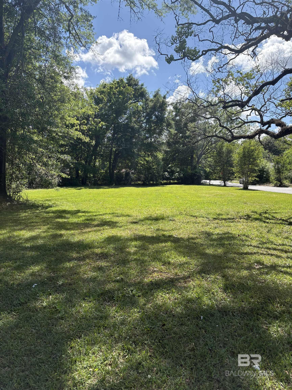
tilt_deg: -4.1
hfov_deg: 53.1
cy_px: 195
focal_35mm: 26
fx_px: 292
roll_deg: -0.1
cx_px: 146
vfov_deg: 67.3
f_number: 1.6
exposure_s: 1/2639
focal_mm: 5.96
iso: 64
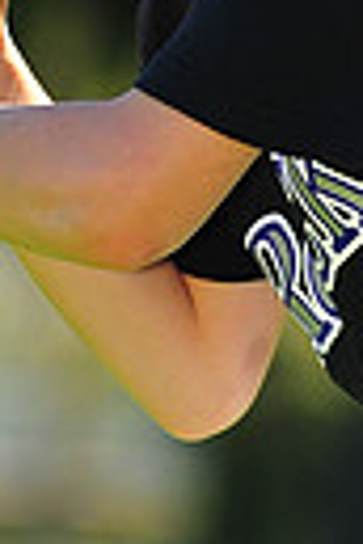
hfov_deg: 1.7
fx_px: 12220
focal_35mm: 808
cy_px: -224
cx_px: 270
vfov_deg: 2.5
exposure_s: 1/500
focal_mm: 180
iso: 200
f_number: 5
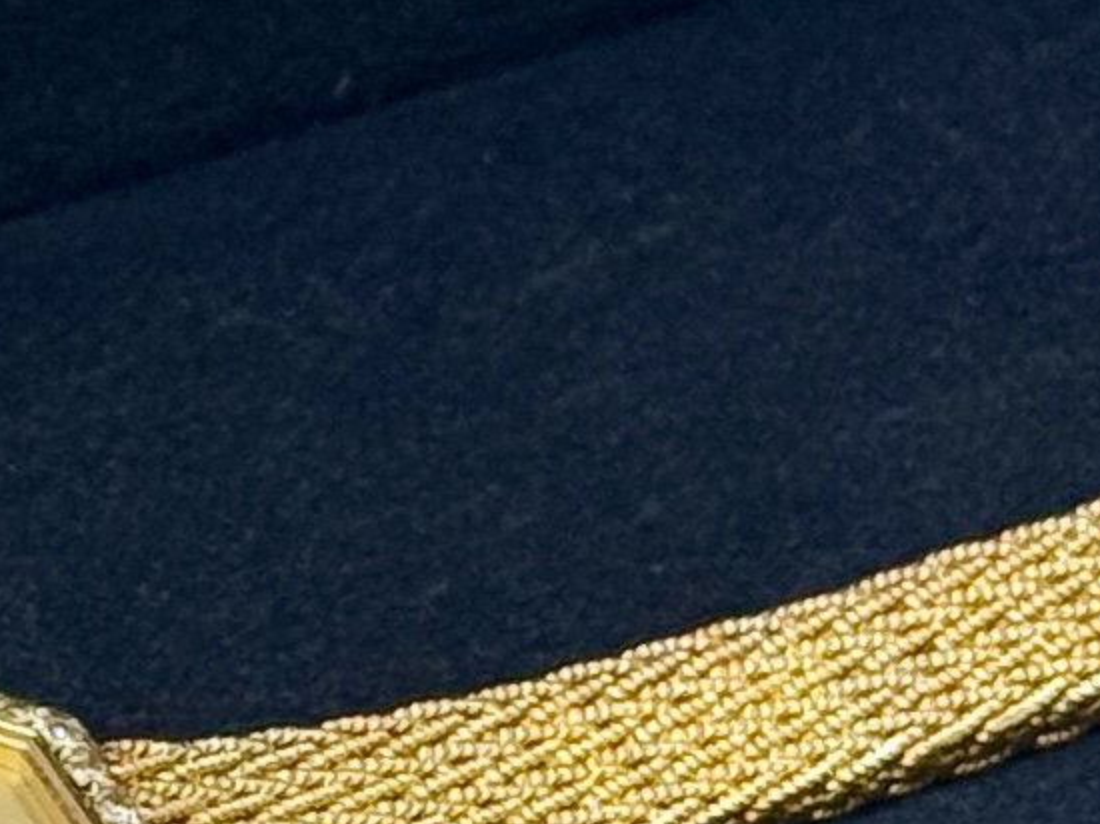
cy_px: 981
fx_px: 3748
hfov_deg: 16.0
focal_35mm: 118
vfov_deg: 12.3
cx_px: -239
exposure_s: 1/374
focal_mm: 6.76
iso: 64
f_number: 1.78
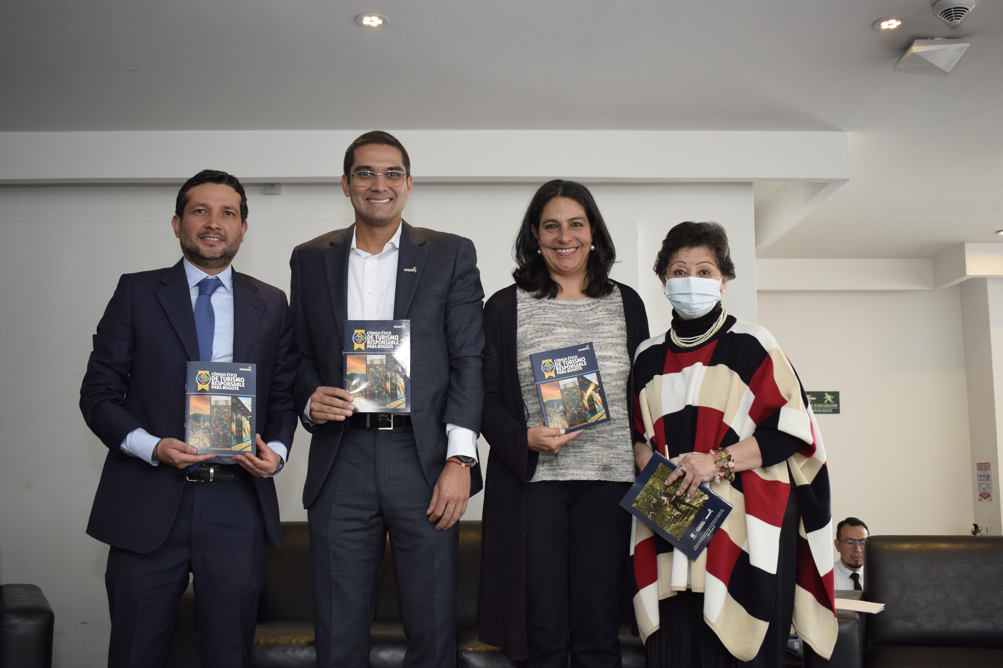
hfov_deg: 51.3
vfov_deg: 35.5
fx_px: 1045
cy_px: 334
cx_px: 502
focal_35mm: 38
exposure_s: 1/50
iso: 1000
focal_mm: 25
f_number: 4.5
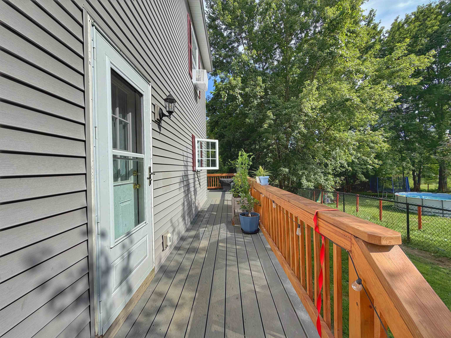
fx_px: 182
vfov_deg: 85.7
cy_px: 169
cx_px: 226
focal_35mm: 14
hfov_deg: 102.1
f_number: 2.2
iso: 20
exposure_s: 1/853
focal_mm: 2.22
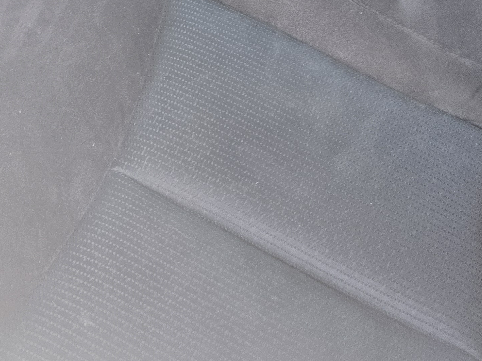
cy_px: -76
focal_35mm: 64
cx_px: 138
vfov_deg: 21.3
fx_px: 891
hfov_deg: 29.9
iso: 200
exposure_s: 1/120
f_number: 1.8
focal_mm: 5.4
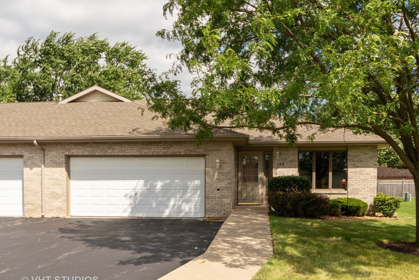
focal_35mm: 34
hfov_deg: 55.7
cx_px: 226
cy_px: 142
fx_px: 396
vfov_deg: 38.9
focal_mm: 21
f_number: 9
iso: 200
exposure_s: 1/500
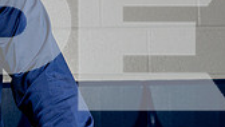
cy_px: 41
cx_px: -108
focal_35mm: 195
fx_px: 1165
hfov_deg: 10.7
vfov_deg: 6.2
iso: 320
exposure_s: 1/250
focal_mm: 54
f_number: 8
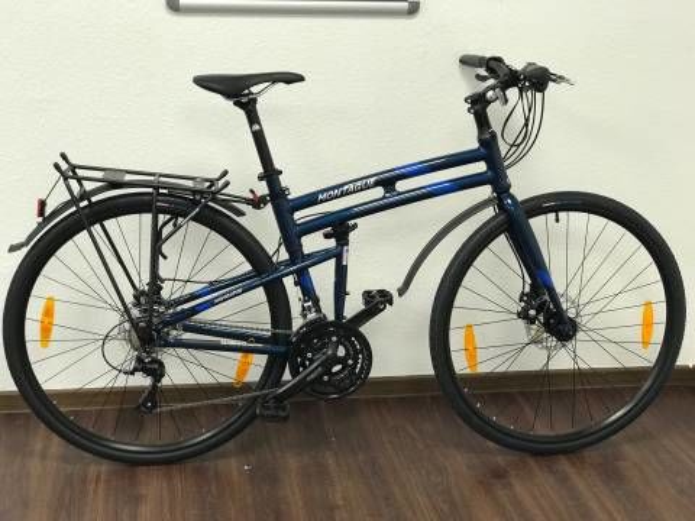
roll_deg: -1.7
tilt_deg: -18.4
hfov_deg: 33.8
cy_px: 260
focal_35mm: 57
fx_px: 1144
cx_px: 348
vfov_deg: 25.7
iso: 80
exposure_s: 1/50
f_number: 2.8
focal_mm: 6.6
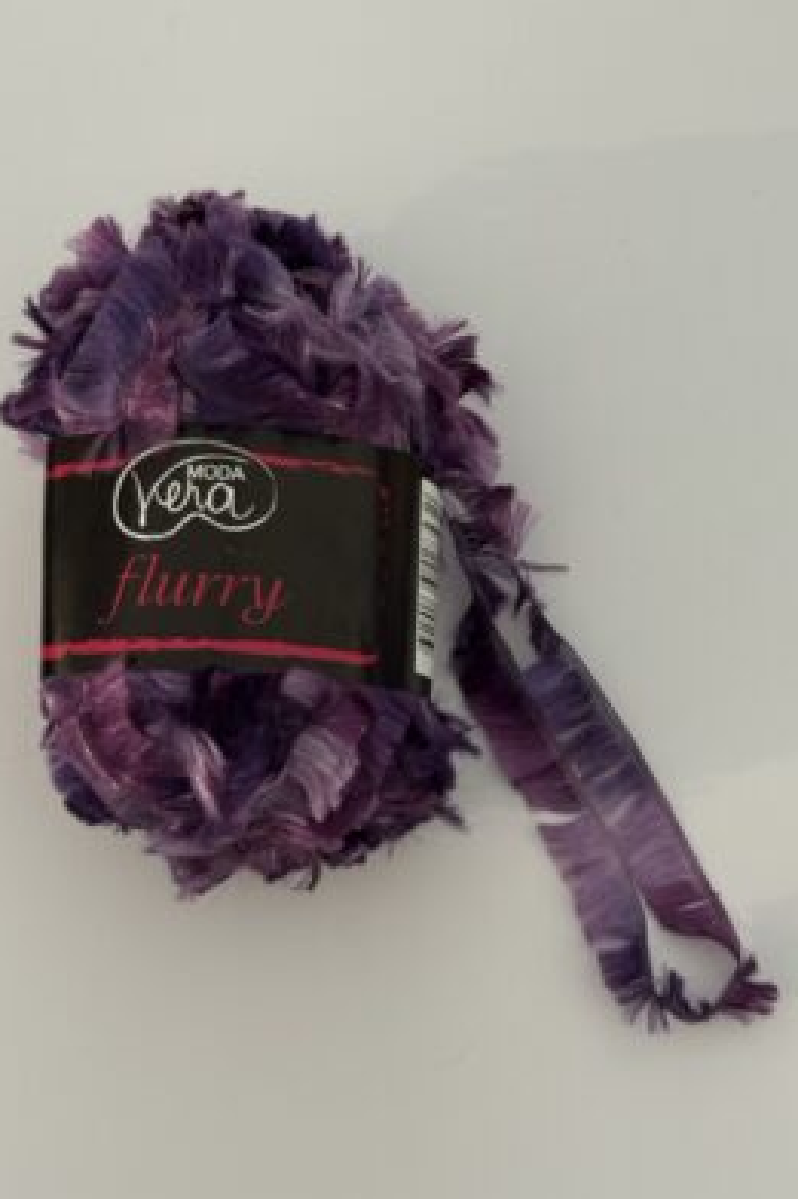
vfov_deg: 38.9
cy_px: 606
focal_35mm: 51
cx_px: 379
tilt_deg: -80.3
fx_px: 1697
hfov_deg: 26.5
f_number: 1.78
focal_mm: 6.76
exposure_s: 1/29
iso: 800
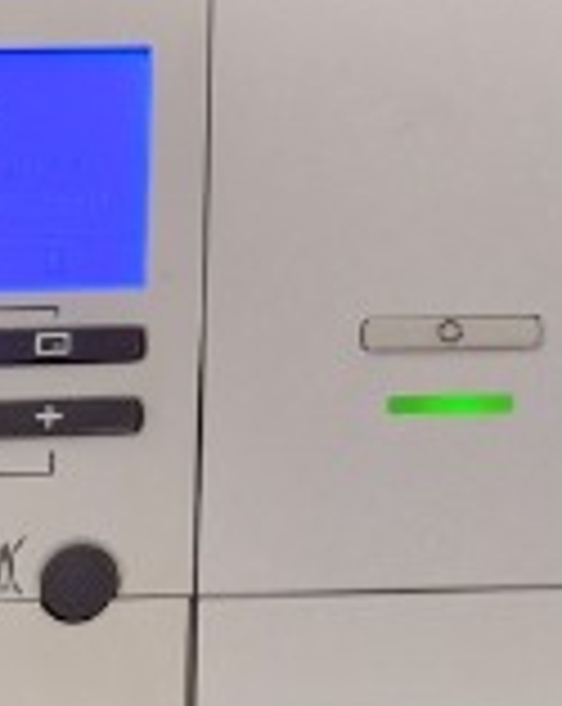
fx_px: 3587
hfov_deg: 8.8
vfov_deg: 11.0
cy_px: -130
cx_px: 773
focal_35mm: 172
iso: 640
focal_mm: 6.4
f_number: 1.8
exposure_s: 1/50
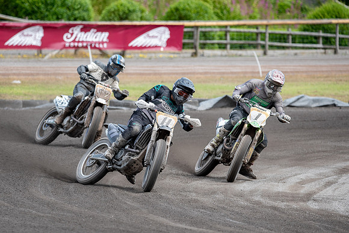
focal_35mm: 466
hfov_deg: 4.4
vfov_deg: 3.0
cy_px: 152
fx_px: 4520
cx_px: 135
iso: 200
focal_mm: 320
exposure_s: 1/400
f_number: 5.6
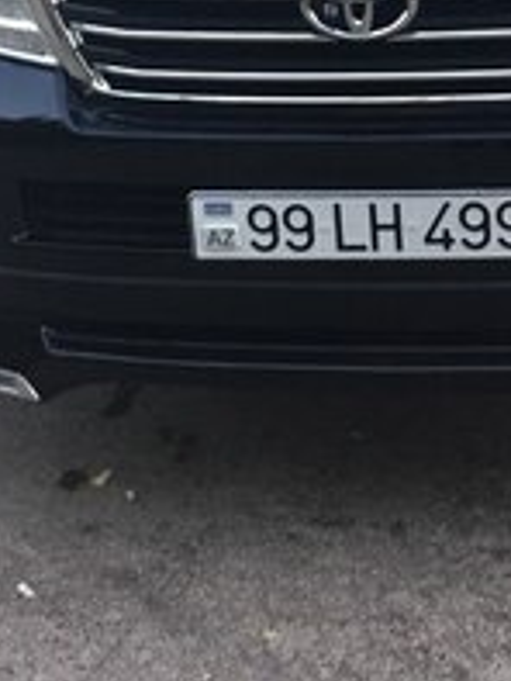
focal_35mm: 73
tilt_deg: -14.4
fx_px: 1435
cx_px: 435
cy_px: -118
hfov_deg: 19.9
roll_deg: +0.8
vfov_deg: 24.4
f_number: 2.2
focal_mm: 4.15
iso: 125
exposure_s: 1/33
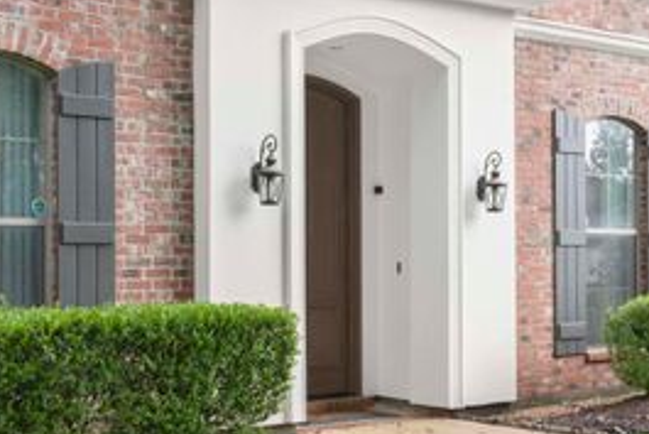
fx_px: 1190
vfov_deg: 20.5
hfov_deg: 30.4
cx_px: 399
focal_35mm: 66
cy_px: 320
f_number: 10
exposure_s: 1/200
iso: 1000
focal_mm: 35
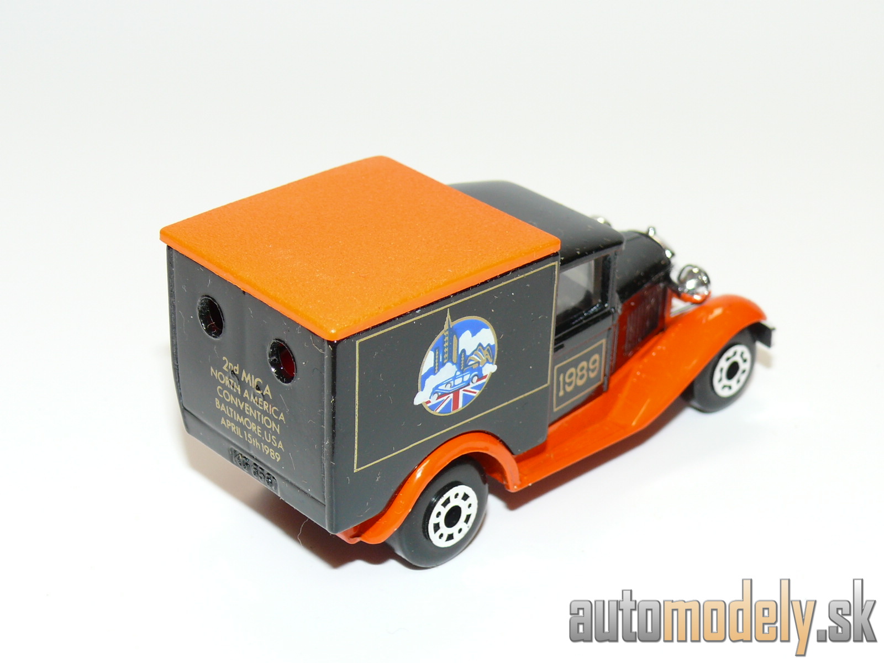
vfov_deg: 19.6
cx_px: 442
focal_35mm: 75
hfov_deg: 26.0
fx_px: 1915
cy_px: 332
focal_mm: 11.4
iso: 100
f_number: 4
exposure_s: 1/30
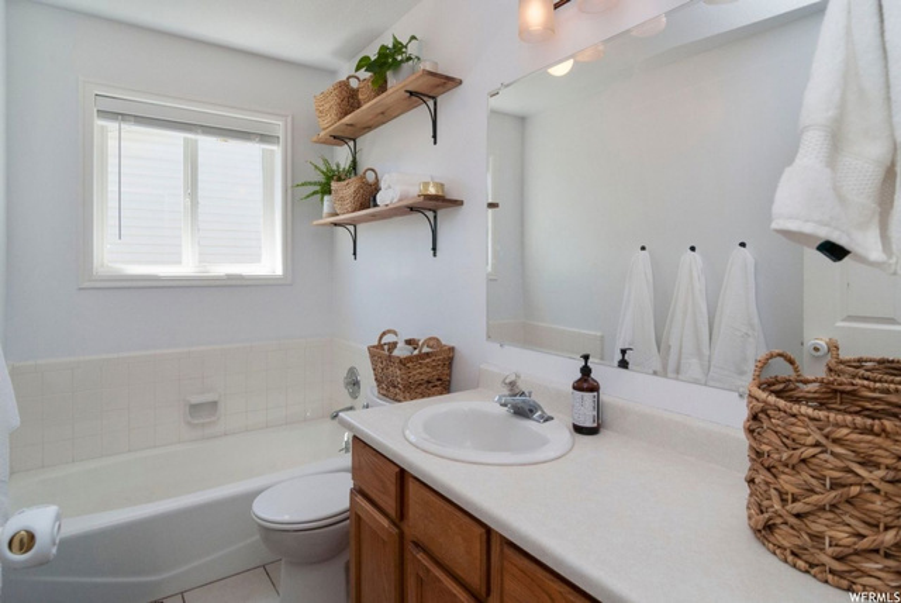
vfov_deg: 67.5
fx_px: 451
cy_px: 302
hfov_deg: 89.9
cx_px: 450
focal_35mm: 18
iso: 200
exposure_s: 1/160
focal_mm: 12
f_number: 6.3
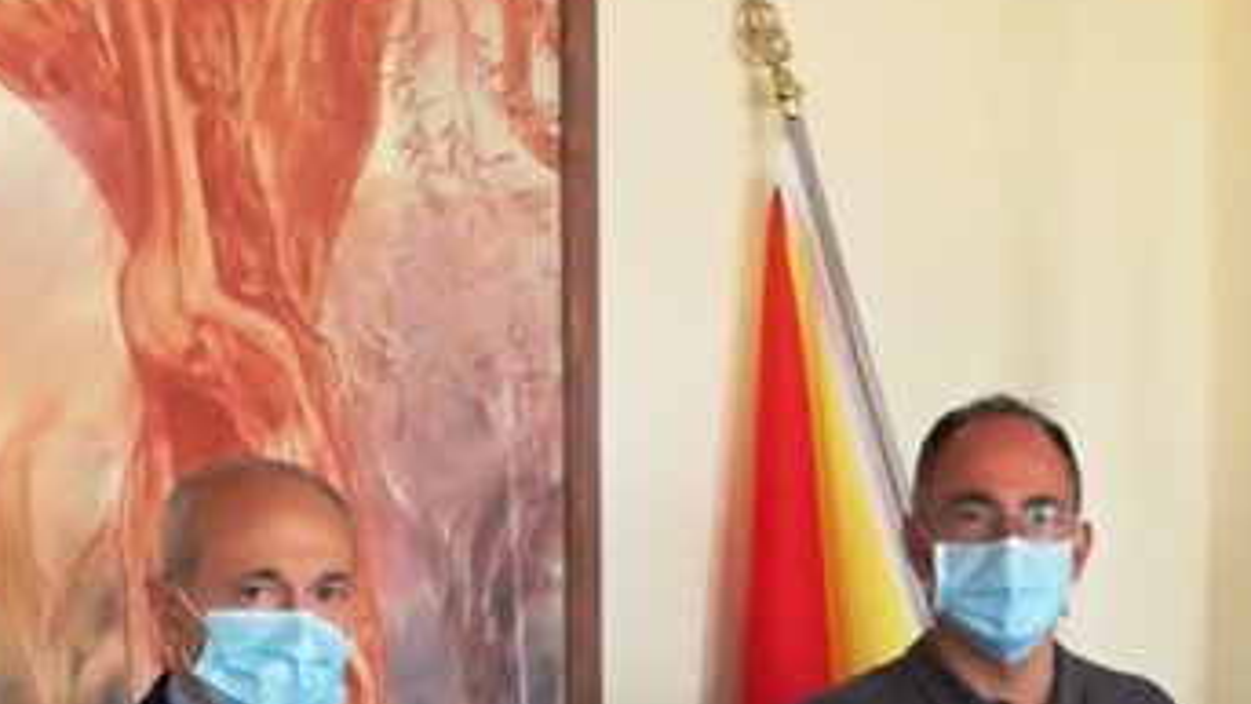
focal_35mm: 126
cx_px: 1018
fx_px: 4180
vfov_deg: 9.6
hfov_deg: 16.9
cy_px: 660
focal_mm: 3.79
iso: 80
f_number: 2
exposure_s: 1/50
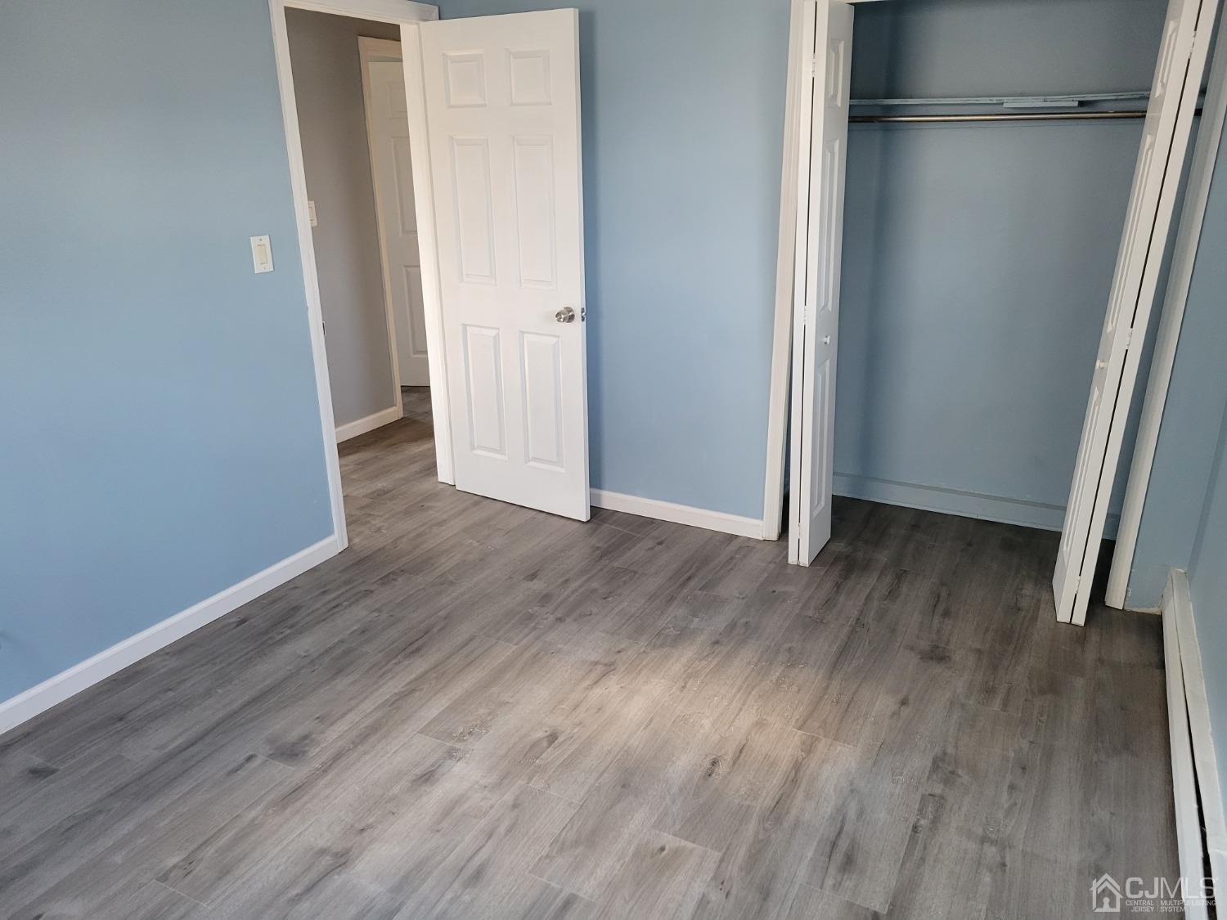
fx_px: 922
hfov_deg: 67.3
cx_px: 614
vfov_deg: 53.1
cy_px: 460
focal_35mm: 26
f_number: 1.8
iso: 320
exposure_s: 1/120
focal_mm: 5.4
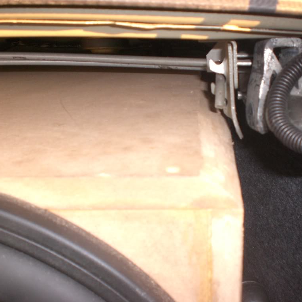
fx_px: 444
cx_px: 193
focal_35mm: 45
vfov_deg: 37.6
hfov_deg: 37.3
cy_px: 151
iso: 200
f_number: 3.1
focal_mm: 6.3
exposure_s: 1/60
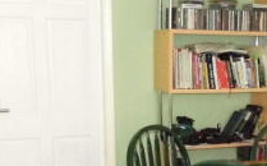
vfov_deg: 16.9
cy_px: 195
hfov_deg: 27.5
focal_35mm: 74
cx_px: 201
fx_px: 538
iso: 800
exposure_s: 1/8
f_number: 3.1
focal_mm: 4.5
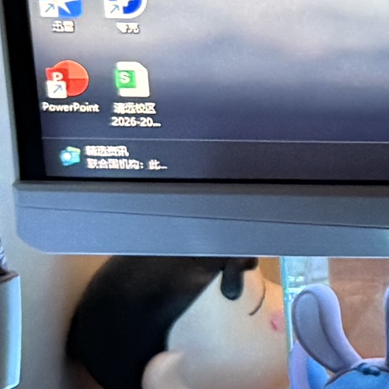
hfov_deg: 7.2
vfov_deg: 8.3
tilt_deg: -15.0
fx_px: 2644
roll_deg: -0.7
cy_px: -69
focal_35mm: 208
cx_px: 1272
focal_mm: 6.76
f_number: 1.78
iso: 200
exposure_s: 1/48
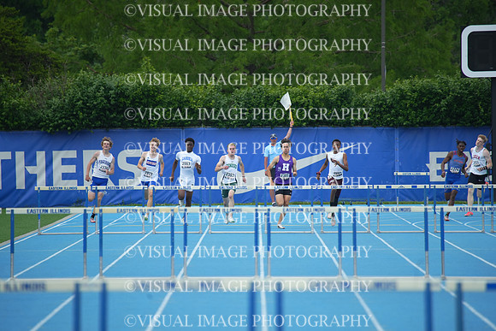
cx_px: 248
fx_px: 5512
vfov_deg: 3.4
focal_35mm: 400
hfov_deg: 5.2
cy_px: 166
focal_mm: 400
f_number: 5.6
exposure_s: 1/1000
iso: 400
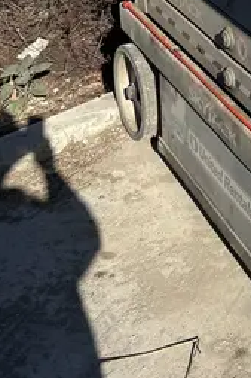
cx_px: 389
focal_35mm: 78
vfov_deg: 24.3
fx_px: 817
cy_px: -38
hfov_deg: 15.9
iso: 50
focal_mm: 5.7
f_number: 1.5
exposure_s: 1/4115
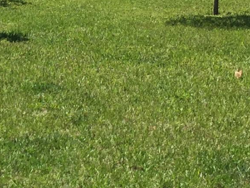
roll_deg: +0.1
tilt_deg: -4.5
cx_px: -66
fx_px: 1083
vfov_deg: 9.8
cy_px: 22
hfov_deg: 12.8
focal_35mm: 150
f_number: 2.2
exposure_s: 1/2326
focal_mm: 4.15
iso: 32
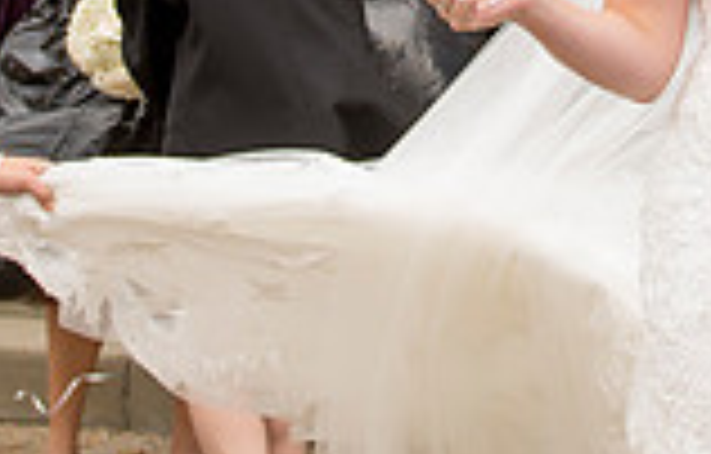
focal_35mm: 113
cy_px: -345
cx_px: 507
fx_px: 2204
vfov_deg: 11.0
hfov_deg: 18.2
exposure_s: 1/1000
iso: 400
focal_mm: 24
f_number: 3.2
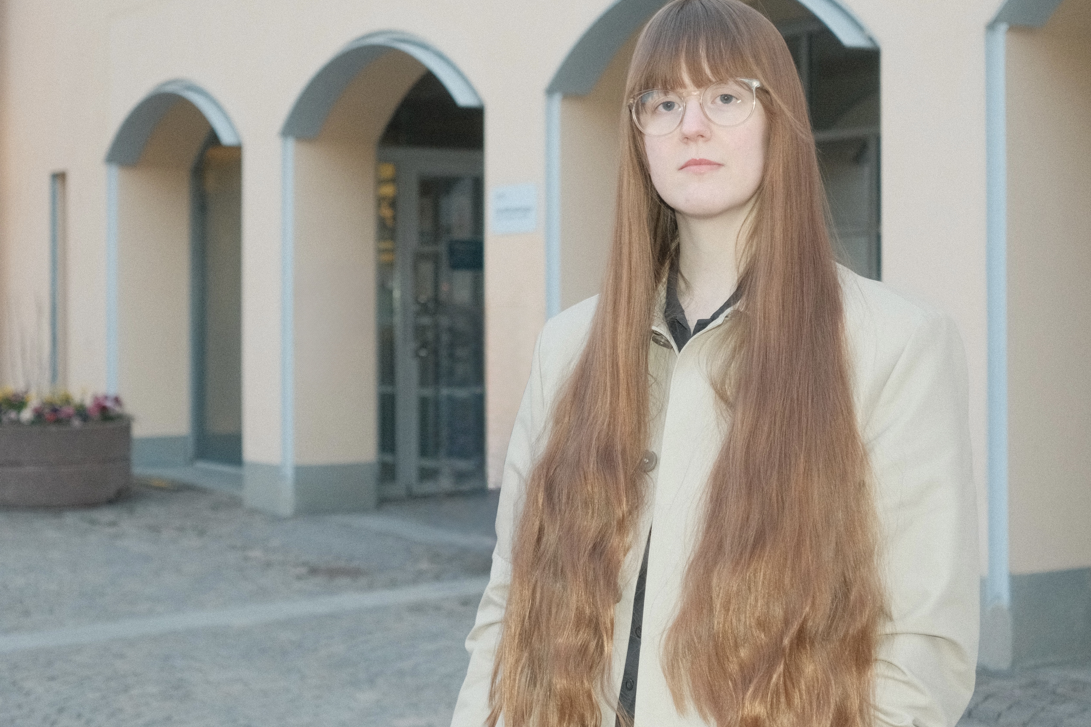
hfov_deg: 31.8
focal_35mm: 63
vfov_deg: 21.5
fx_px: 1909
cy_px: 286
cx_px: 451
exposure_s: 1/60
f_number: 2.8
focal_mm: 27
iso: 2000
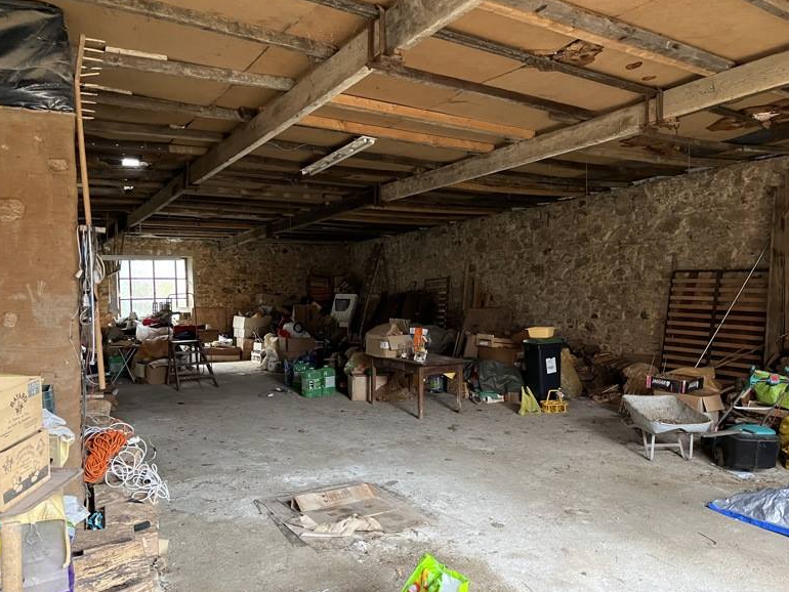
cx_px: 398
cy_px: 298
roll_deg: +1.8
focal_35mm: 27
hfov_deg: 65.3
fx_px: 616
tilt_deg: -0.1
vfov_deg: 51.4
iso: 500
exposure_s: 1/40
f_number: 1.6
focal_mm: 5.1
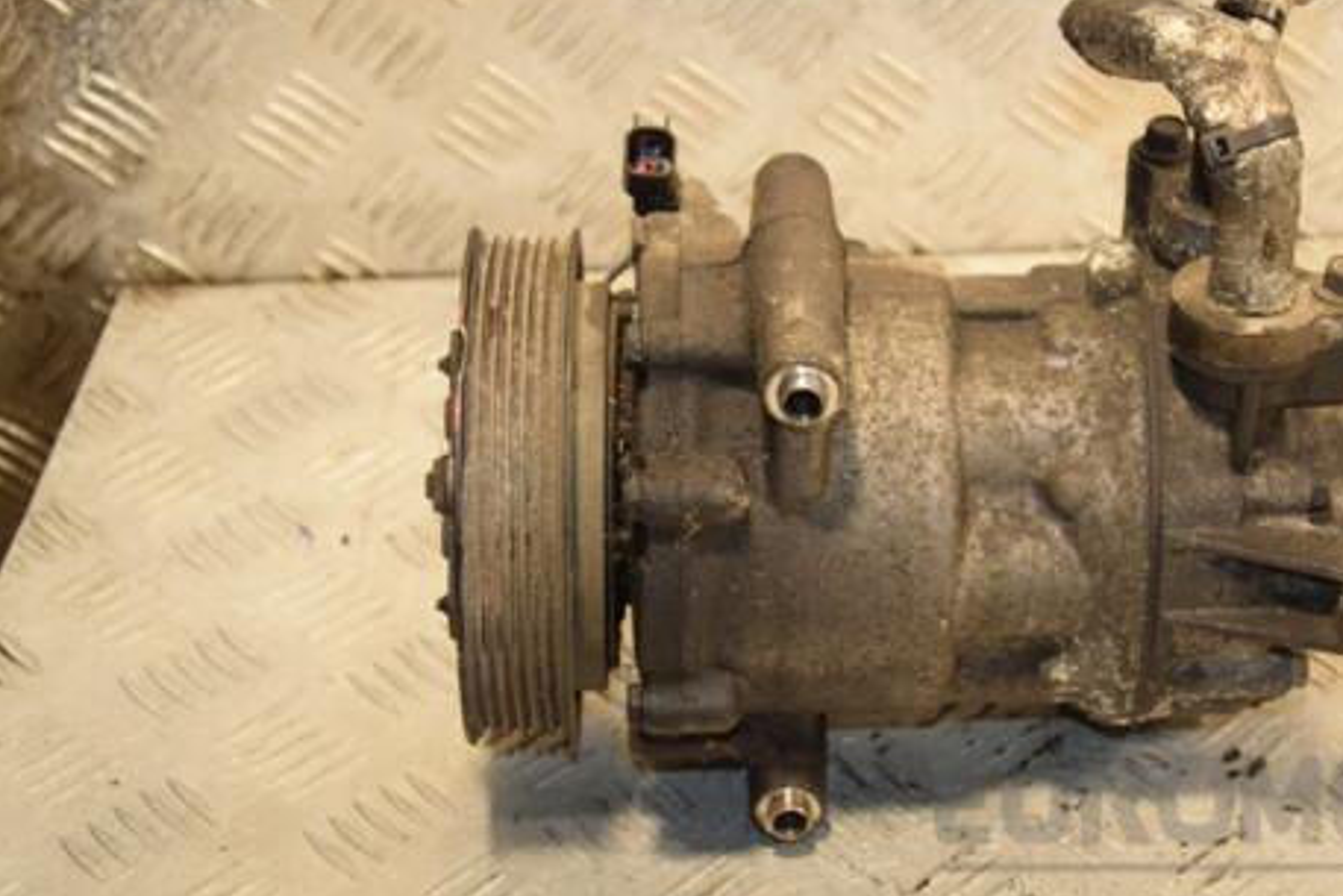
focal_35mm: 89
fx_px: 3308
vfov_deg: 15.4
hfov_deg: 22.9
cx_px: 879
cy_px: 408
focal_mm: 45
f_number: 4.8
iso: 800
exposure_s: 1/160
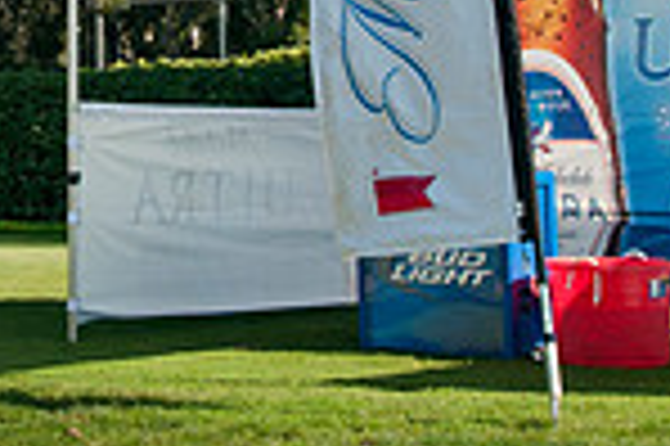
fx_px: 2490
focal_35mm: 134
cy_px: -200
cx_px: -9
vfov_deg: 9.9
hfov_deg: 15.0
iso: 200
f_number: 7.1
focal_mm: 23
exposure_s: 1/200
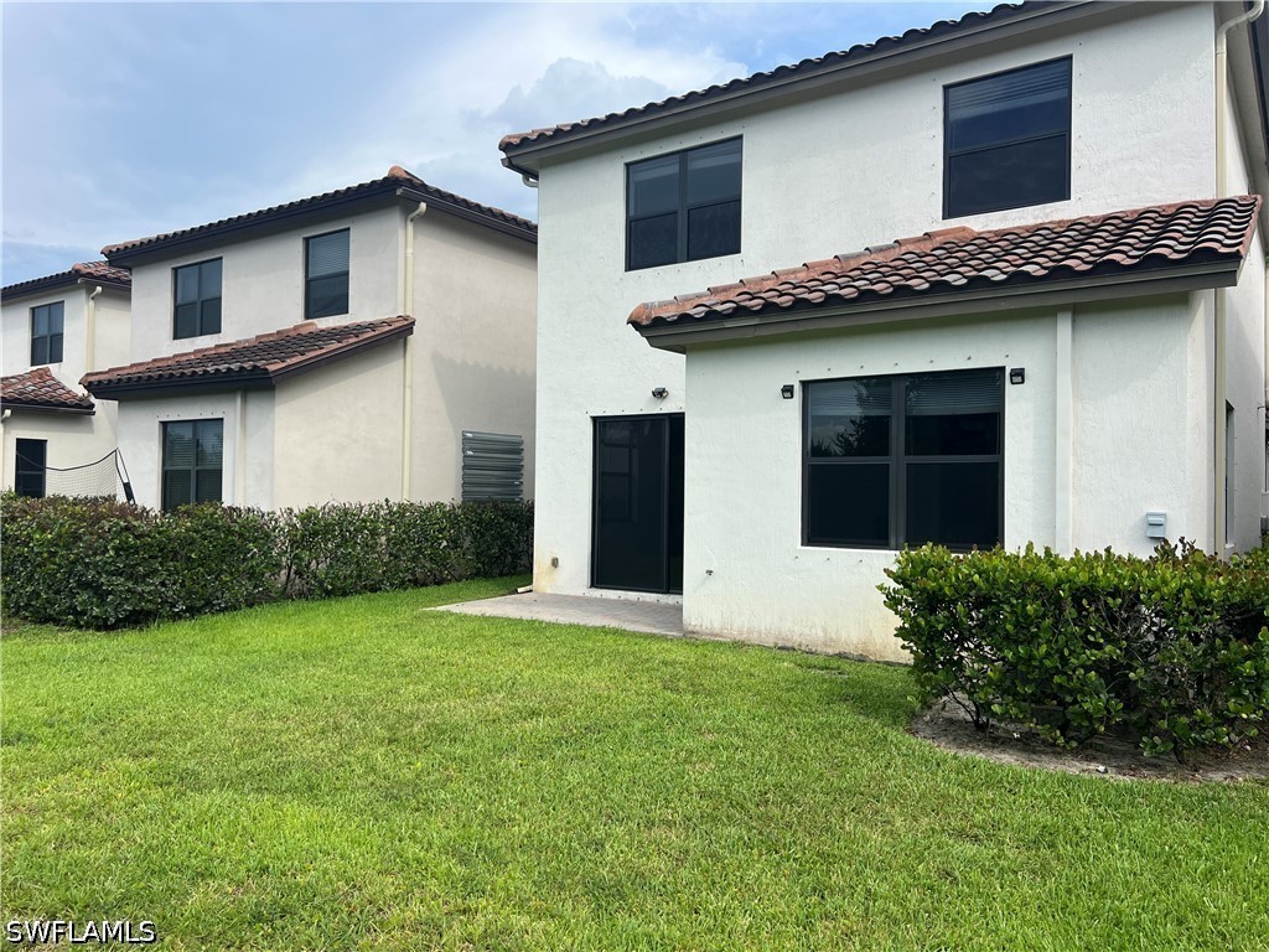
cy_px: 476
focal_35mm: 26
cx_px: 634
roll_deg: -0.9
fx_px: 953
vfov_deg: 53.1
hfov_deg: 67.3
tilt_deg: +0.3
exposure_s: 1/2994
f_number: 1.5
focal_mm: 5.7
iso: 50
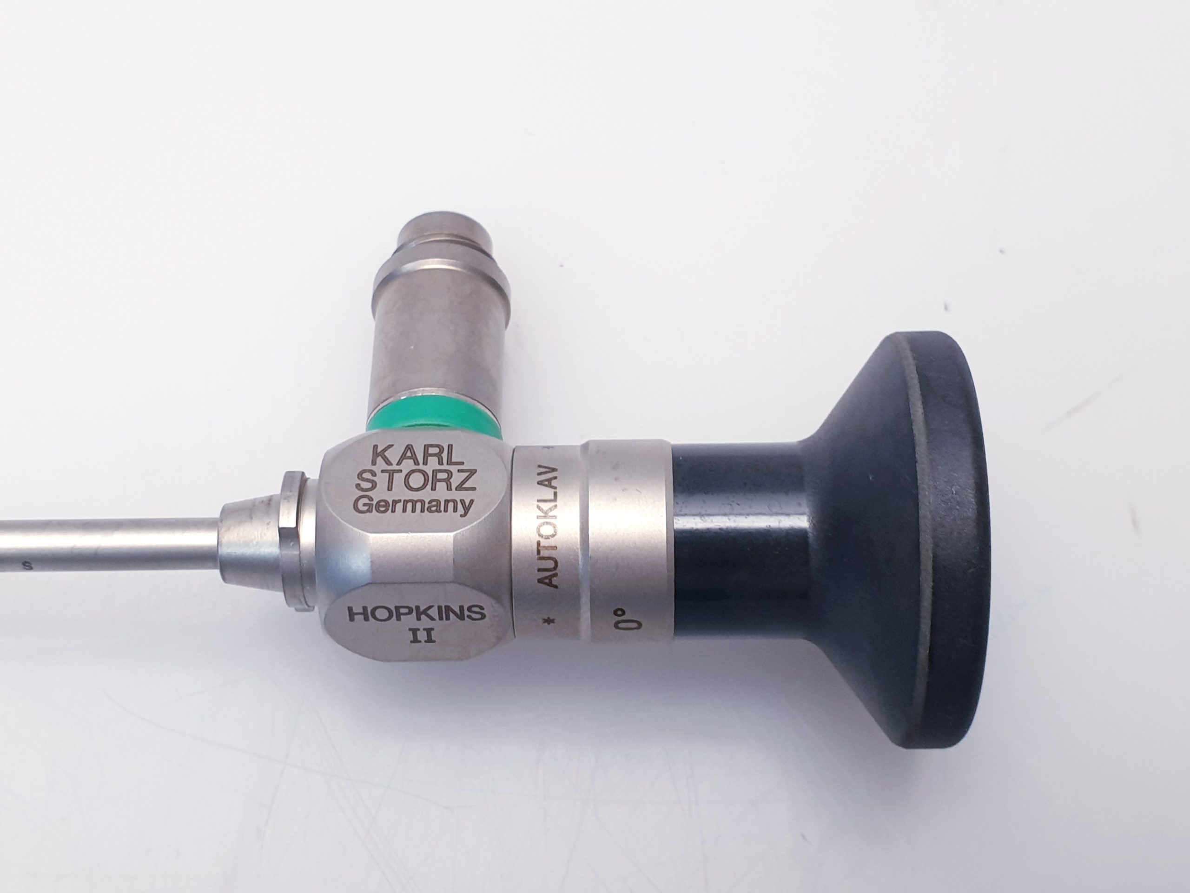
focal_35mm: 26
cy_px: 446
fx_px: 894
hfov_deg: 67.3
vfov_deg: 53.1
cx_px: 595
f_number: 2.4
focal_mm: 4.3
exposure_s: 1/50
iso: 80
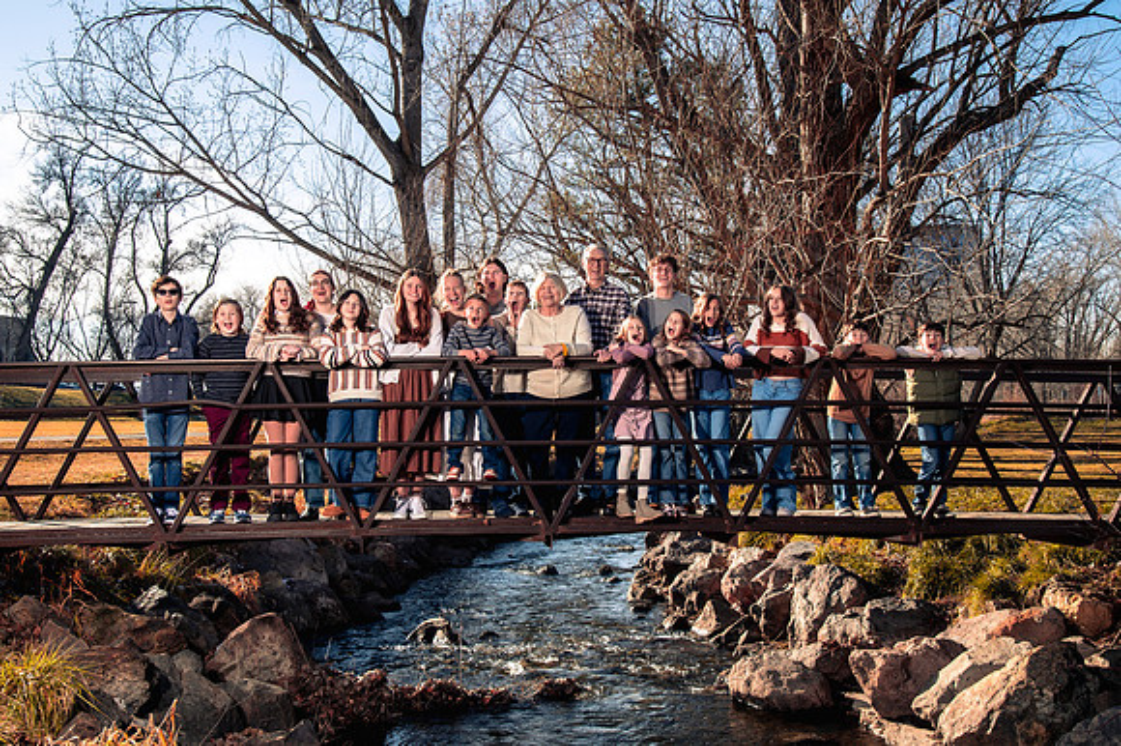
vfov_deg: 32.4
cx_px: 543
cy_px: 351
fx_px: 1286
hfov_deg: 47.1
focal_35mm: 41
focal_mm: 38
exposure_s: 1/250
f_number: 9
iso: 200
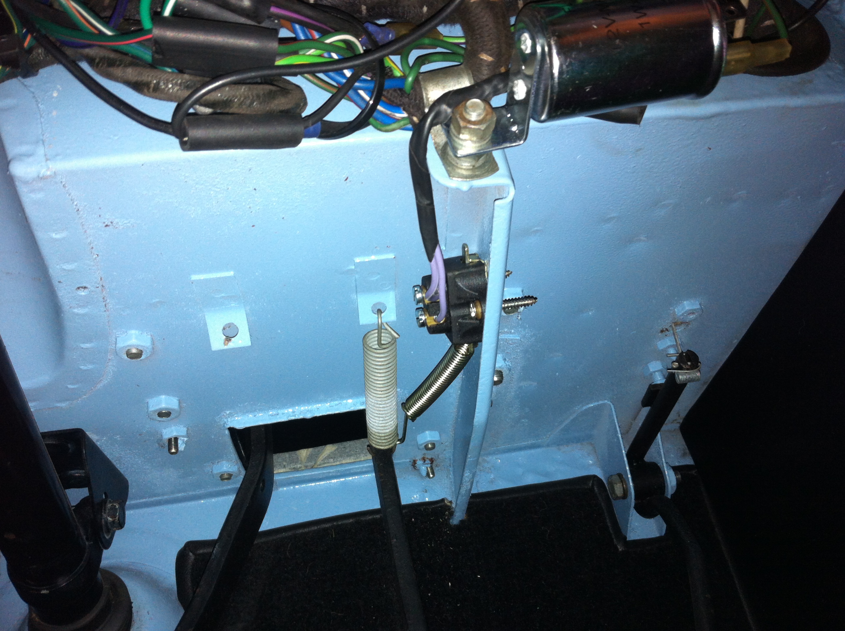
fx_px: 853
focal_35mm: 35
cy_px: 316
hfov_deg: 52.7
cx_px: 422
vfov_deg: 40.6
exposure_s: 1/21
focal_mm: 3.85
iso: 80
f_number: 2.8
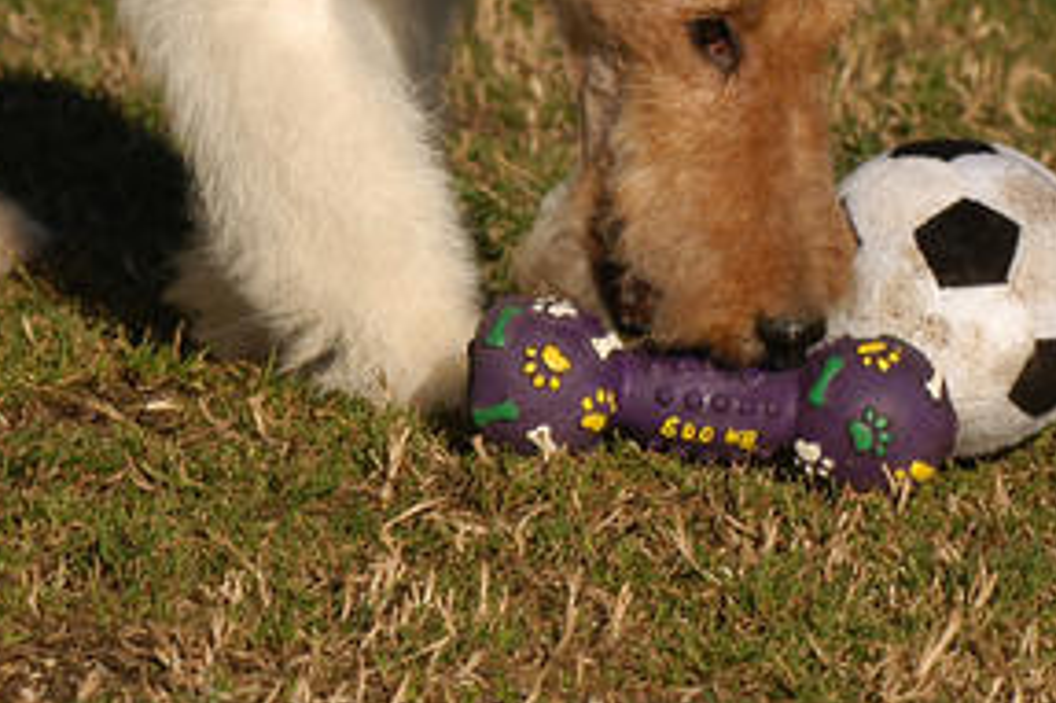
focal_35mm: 418
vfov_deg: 3.3
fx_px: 12254
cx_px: 473
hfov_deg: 4.9
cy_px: -245
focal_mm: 100
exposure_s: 1/800
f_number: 6.3
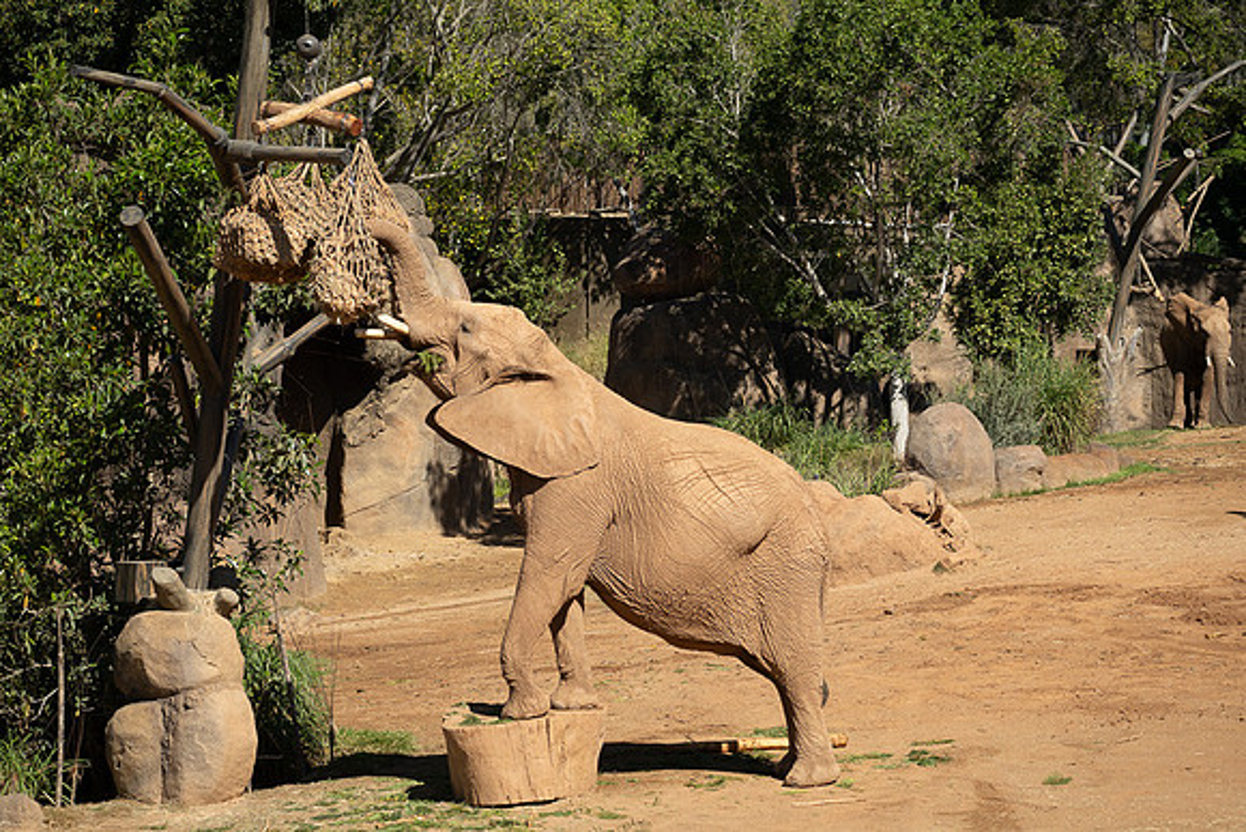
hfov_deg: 14.8
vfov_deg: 9.9
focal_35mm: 139
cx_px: 623
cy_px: 416
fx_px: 4798
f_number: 6.3
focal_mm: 138.6
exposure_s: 1/2000
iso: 800
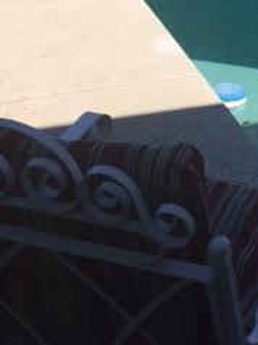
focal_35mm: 78
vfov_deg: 23.0
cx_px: 267
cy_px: -70
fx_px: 777
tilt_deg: -9.5
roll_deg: -0.7
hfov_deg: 18.3
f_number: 2.2
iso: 32
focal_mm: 4.15
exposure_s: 1/3049
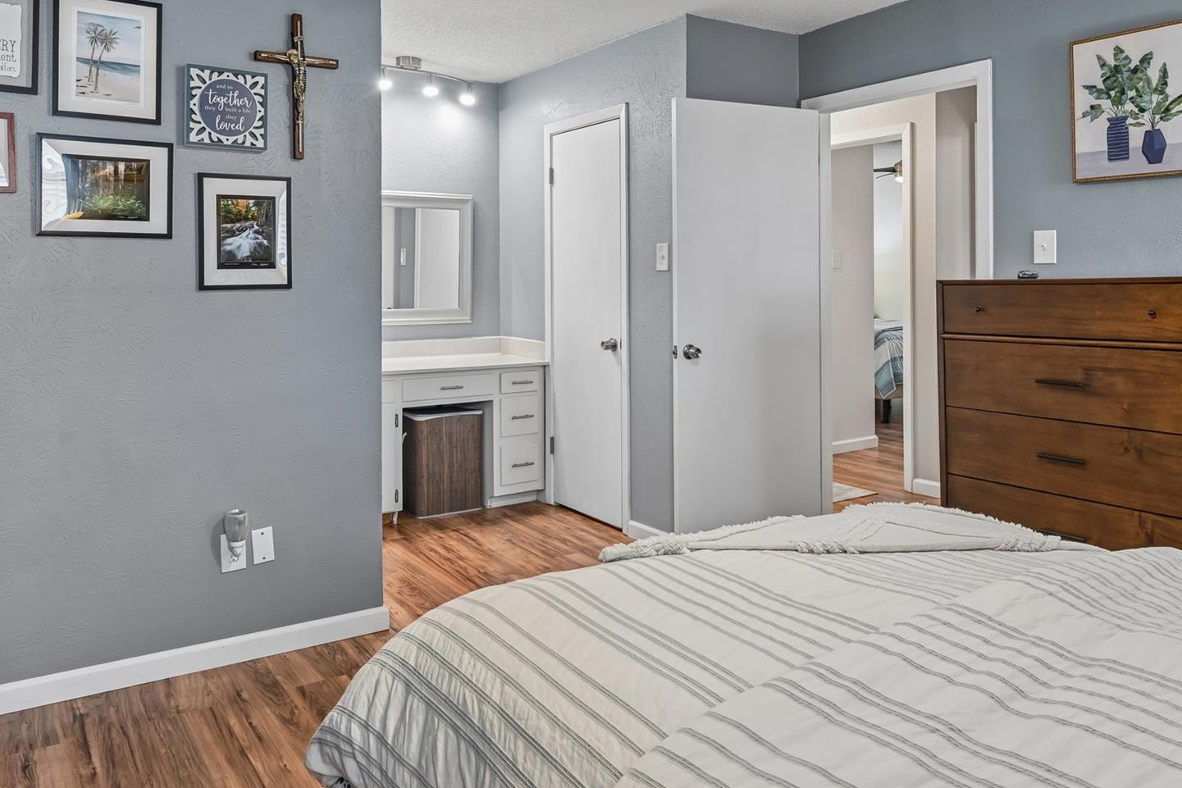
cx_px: 518
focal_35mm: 27
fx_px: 887
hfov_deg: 67.1
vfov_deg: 47.2
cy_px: 267
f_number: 8
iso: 400
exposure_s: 1/6
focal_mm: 19
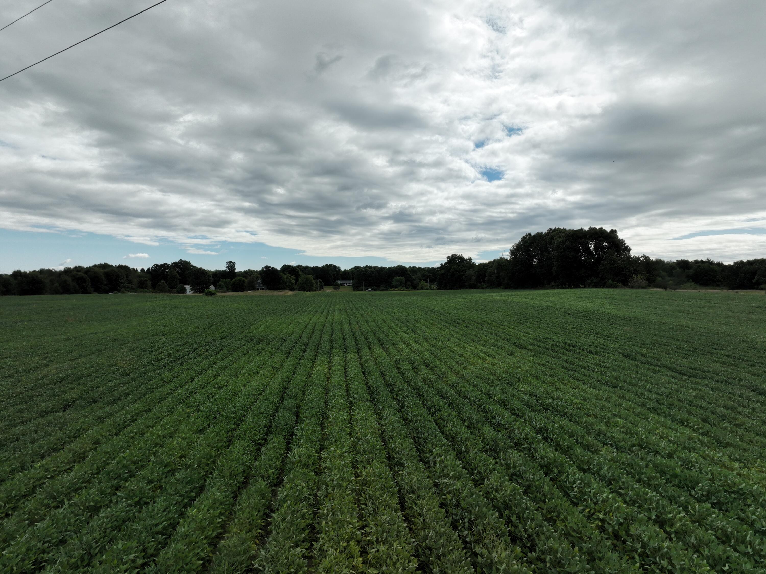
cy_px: 287
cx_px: 383
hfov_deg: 71.6
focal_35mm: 24
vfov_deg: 56.8
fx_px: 531
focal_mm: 12.29
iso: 300
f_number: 2.8
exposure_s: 1/5000
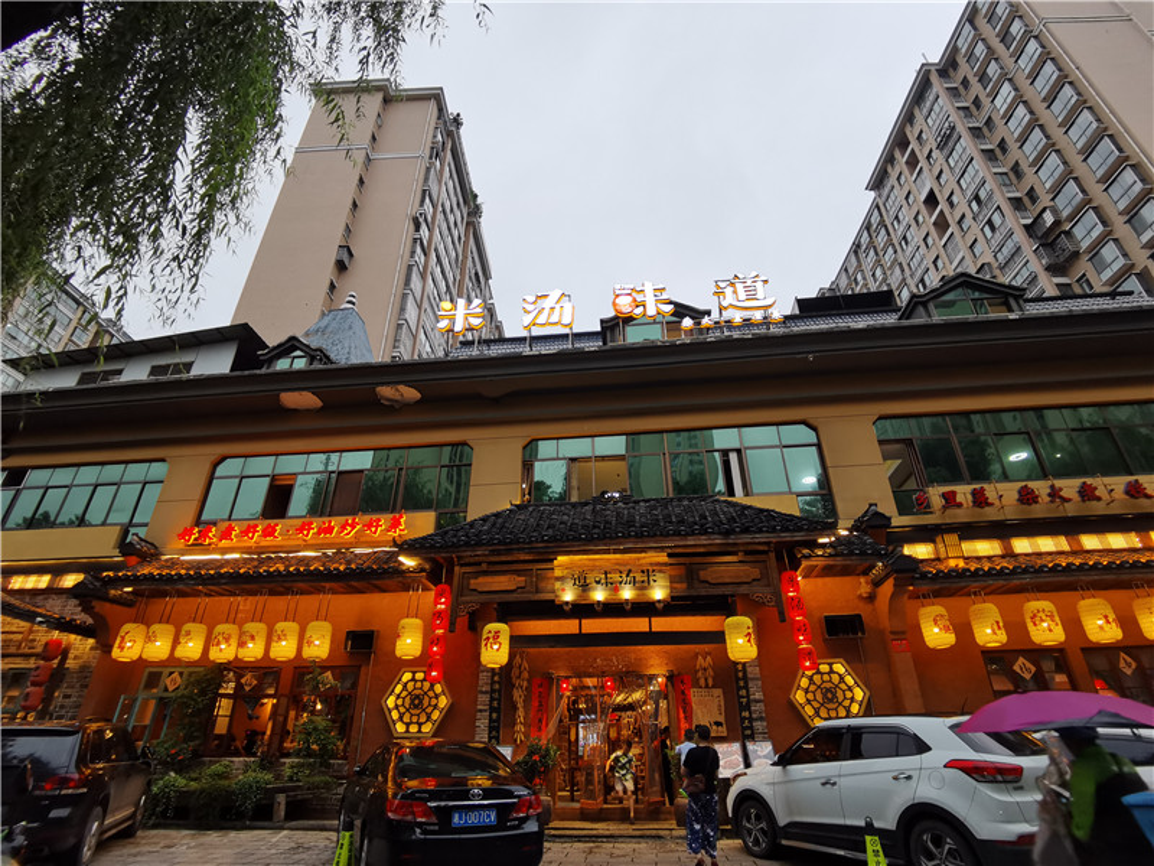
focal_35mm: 17
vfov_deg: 74.7
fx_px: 567
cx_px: 577
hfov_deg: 91.0
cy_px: 433
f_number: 2.2
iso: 160
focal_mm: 2.26
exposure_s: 1/50
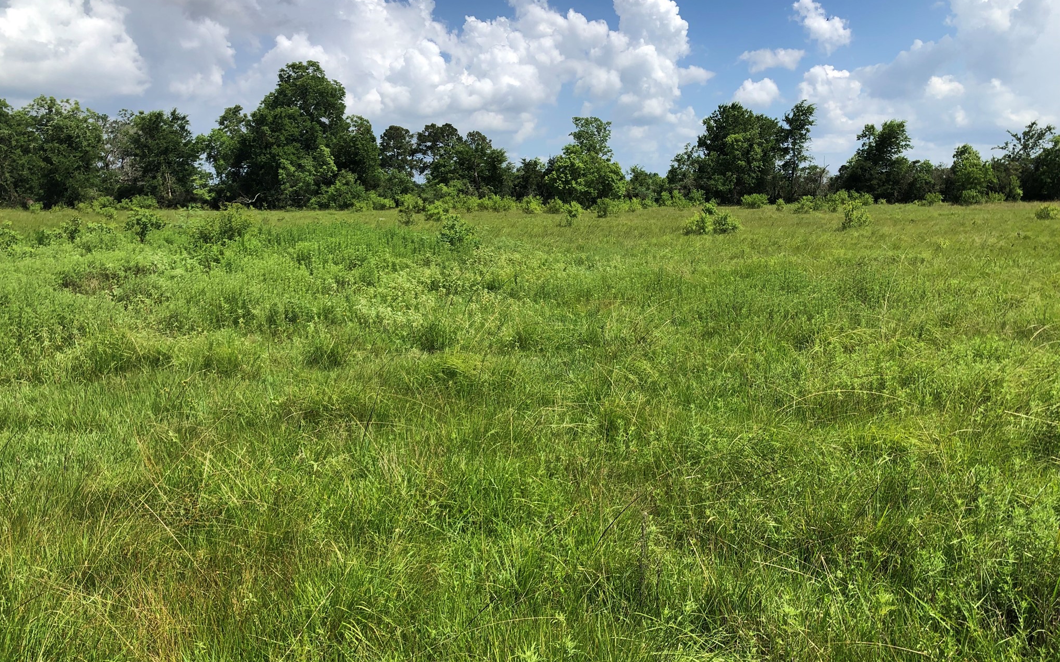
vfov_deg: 41.8
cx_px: 526
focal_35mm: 30
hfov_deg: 62.9
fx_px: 867
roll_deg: -0.4
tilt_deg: -9.3
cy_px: 337
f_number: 1.8
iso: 20
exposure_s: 1/2088
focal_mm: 4
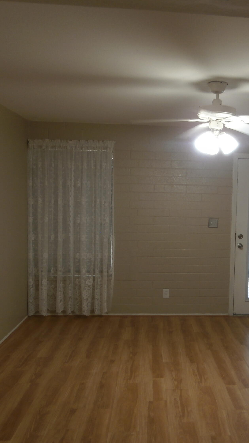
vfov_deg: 56.6
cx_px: 183
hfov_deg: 33.2
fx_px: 411
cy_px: 222
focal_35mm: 35
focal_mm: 4.2
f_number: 3
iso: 100
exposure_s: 1/13
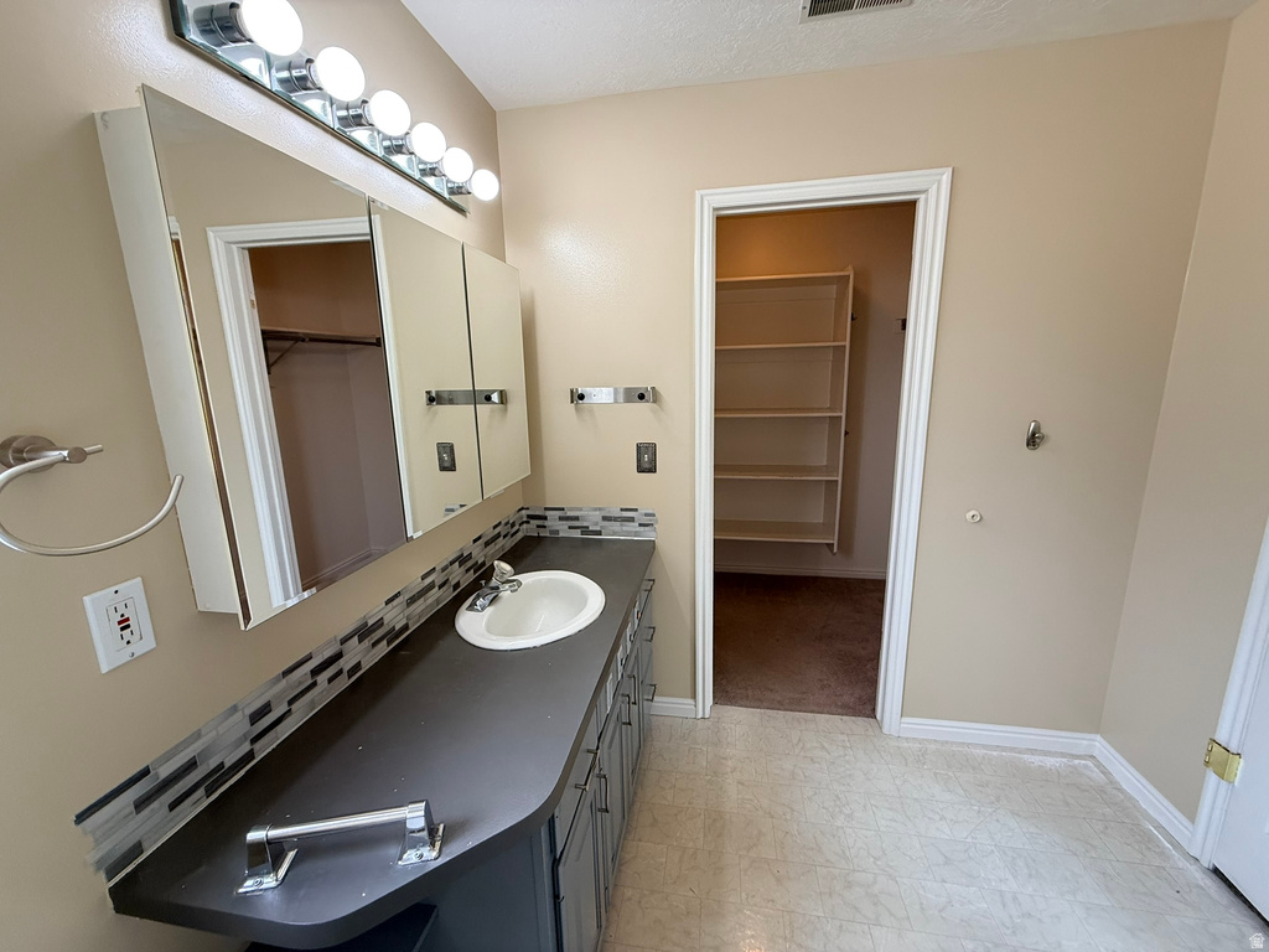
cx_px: 634
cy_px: 476
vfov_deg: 85.7
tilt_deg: -10.3
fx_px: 513
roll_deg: +1.2
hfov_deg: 102.1
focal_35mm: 14
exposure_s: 1/120
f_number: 2.2
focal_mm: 2.22
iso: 160
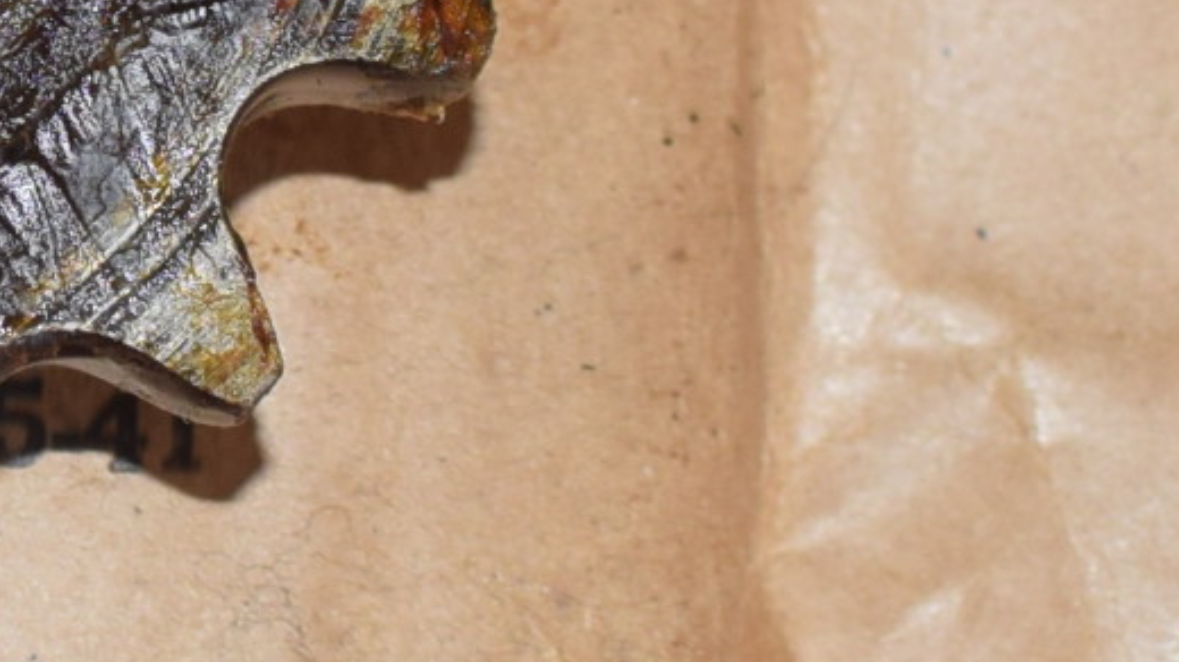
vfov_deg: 6.7
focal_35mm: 181
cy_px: -120
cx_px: -395
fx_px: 5656
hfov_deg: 11.6
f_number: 5
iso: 320
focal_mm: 20
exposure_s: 1/40
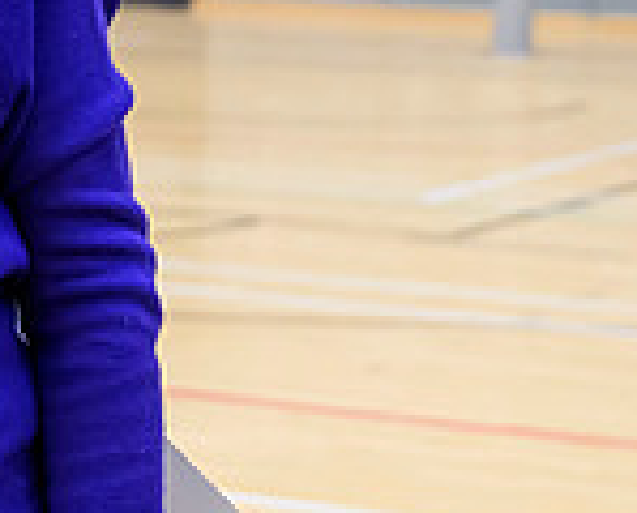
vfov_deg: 8.4
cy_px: 23
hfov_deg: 10.1
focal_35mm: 185
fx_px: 3497
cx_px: -310
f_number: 3.5
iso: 5000
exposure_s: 1/500
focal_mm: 43
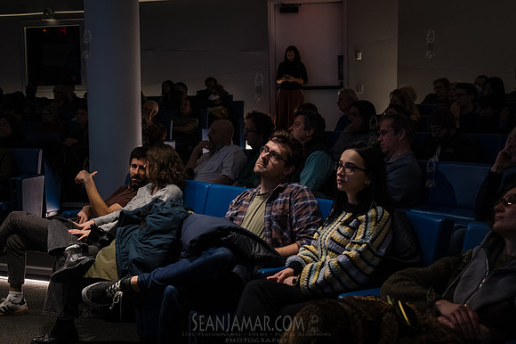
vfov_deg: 25.9
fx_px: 747
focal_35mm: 52
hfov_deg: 38.1
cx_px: 264
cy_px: 172
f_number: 5
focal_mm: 50
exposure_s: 1/200
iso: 6400
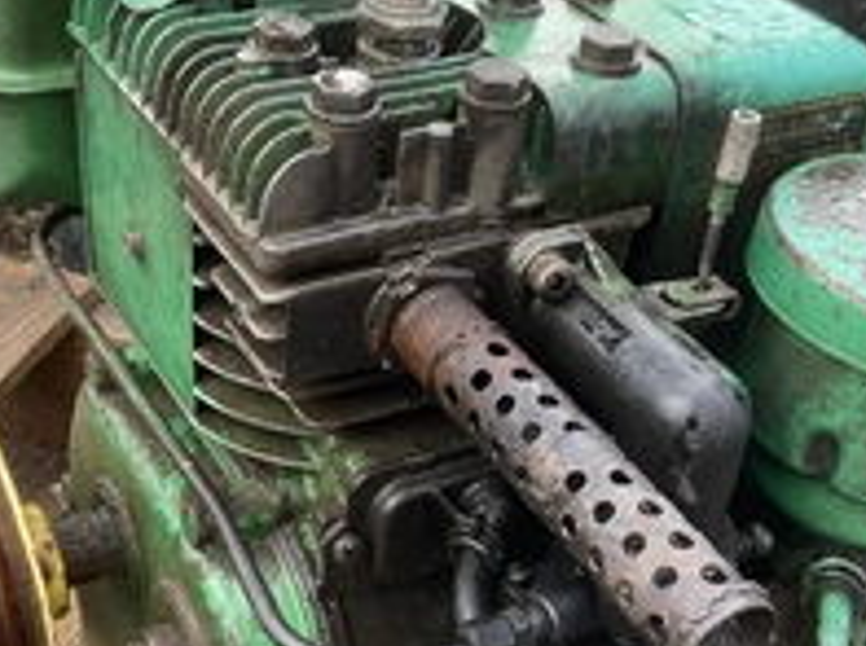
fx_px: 1473
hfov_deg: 32.7
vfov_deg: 24.6
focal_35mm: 59
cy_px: 435
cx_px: 404
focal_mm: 3
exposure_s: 1/122
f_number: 1.8
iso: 32
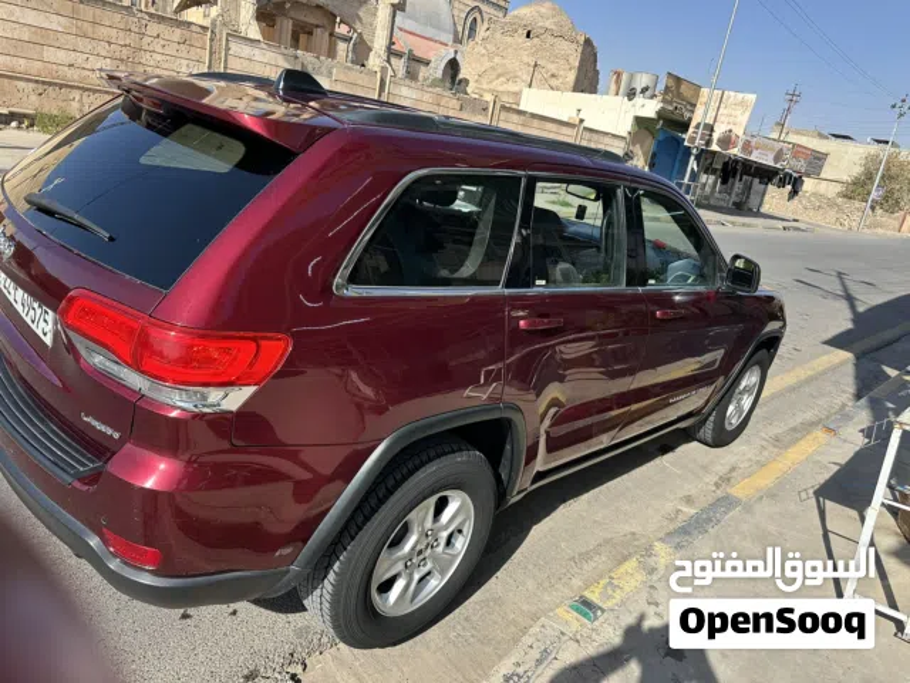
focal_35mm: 24
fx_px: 631
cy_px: 342
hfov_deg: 71.6
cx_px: 455
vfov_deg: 56.8
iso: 80
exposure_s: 1/2203
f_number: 1.78
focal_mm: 6.86
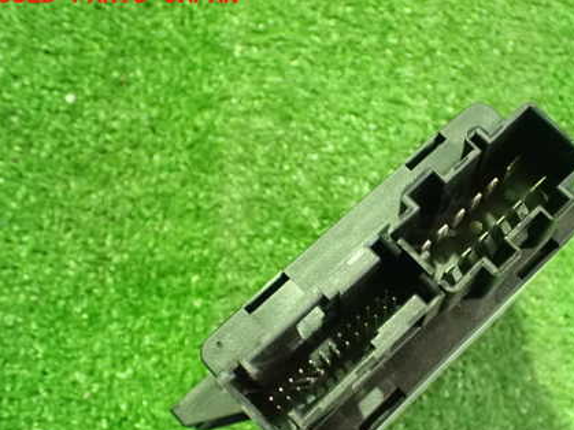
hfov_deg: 43.0
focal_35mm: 43
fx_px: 713
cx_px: 400
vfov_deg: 33.3
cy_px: 285
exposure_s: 1/30
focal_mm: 5.4
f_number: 2.3
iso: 1600
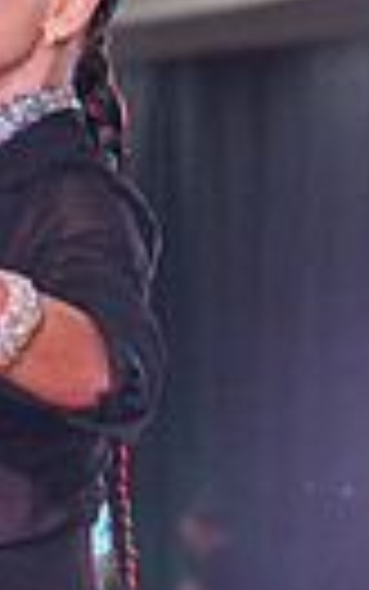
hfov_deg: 4.1
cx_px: -214
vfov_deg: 6.5
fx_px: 5095
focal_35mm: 317
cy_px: 959
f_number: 4
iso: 1600
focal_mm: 70
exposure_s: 1/500
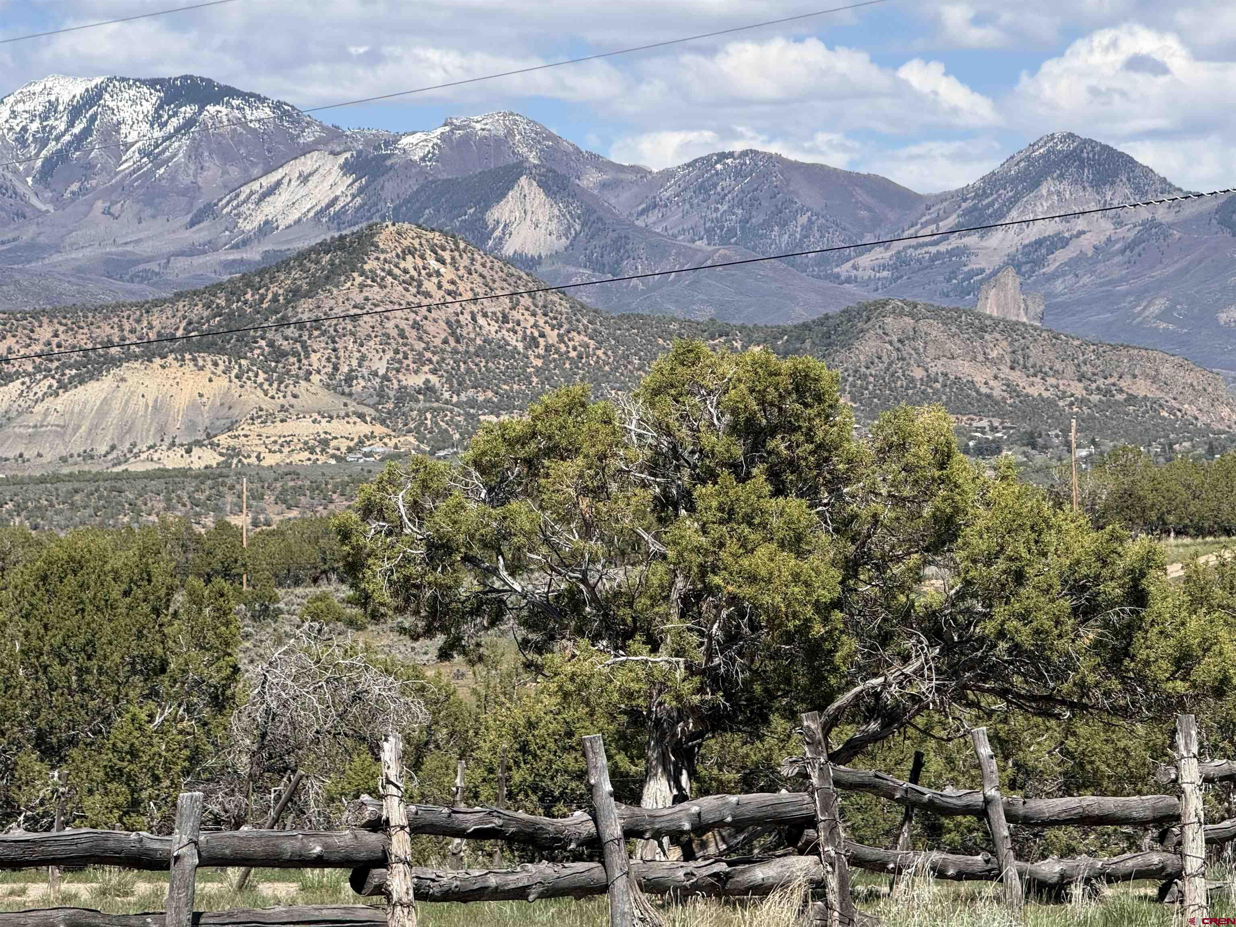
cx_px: 618
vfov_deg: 12.3
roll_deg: +0.4
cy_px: 464
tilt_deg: +0.0
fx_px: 4285
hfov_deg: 16.4
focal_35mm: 120
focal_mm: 15.66
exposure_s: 1/1650
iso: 50
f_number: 2.8
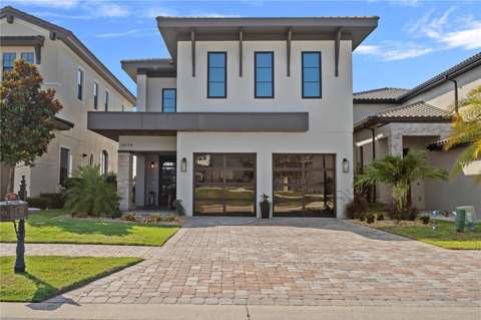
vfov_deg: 42.2
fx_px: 414
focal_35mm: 31
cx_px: 240
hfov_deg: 60.3
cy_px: 160
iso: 800
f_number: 6.3
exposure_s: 1/1600
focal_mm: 31
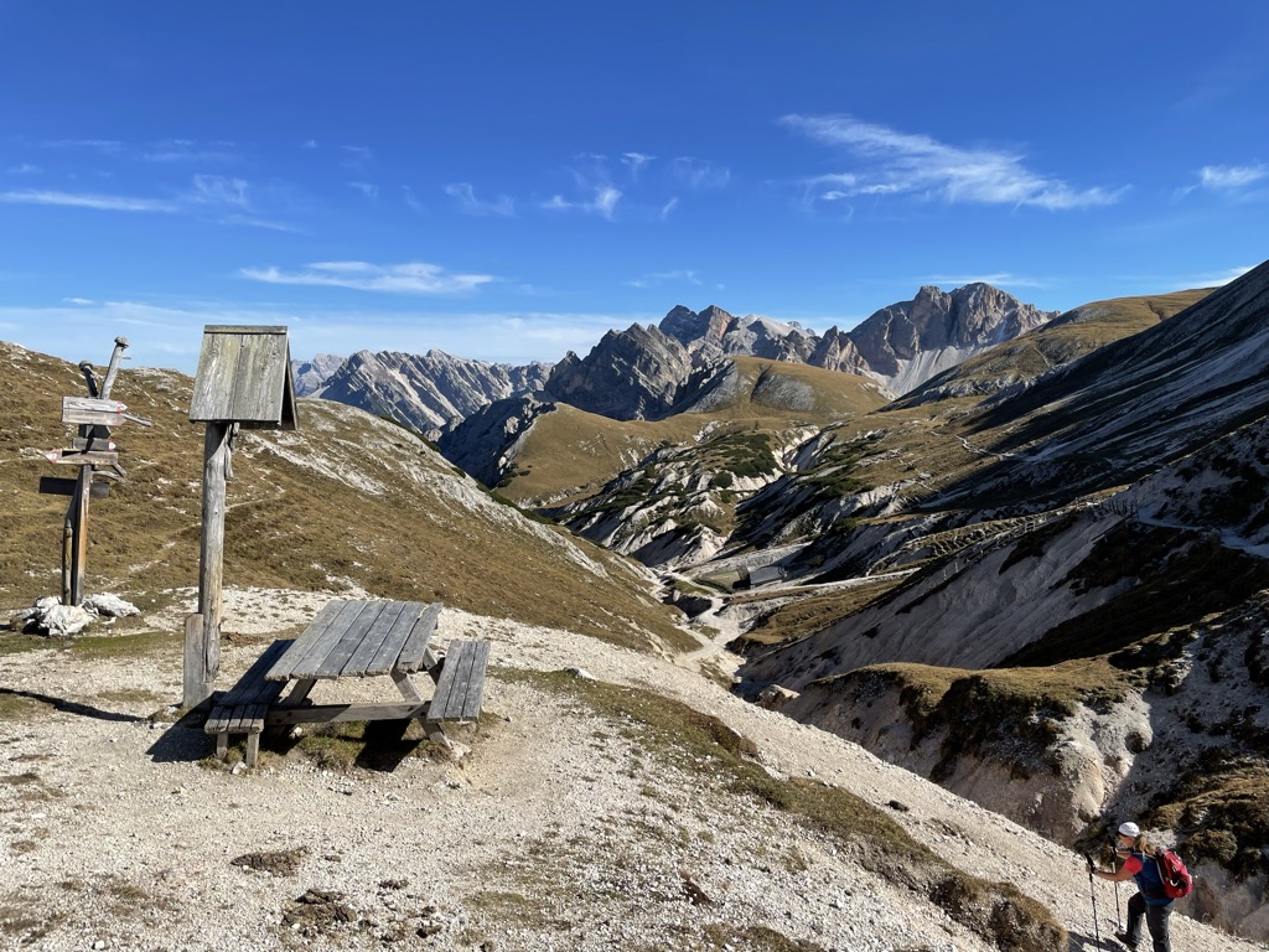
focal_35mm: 26
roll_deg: +0.2
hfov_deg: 67.3
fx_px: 953
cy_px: 476
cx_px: 634
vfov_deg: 53.1
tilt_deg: -4.7
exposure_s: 1/4000
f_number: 1.6
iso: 32
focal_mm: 4.2
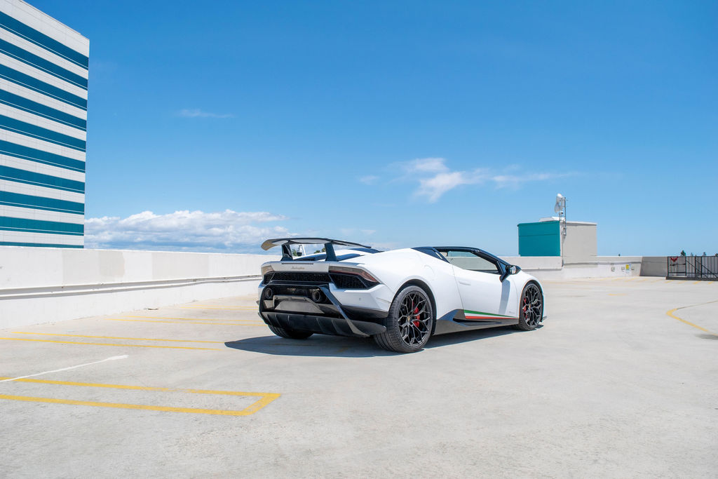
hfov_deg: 61.9
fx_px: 598
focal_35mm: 30
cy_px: 240
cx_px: 359
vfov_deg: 43.6
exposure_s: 1/2000
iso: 280
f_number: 8
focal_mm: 20
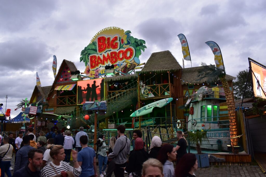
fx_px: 200
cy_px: 88
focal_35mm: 27
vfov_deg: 47.9
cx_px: 133
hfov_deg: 67.4
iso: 400
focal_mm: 18
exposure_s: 1/100
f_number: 9
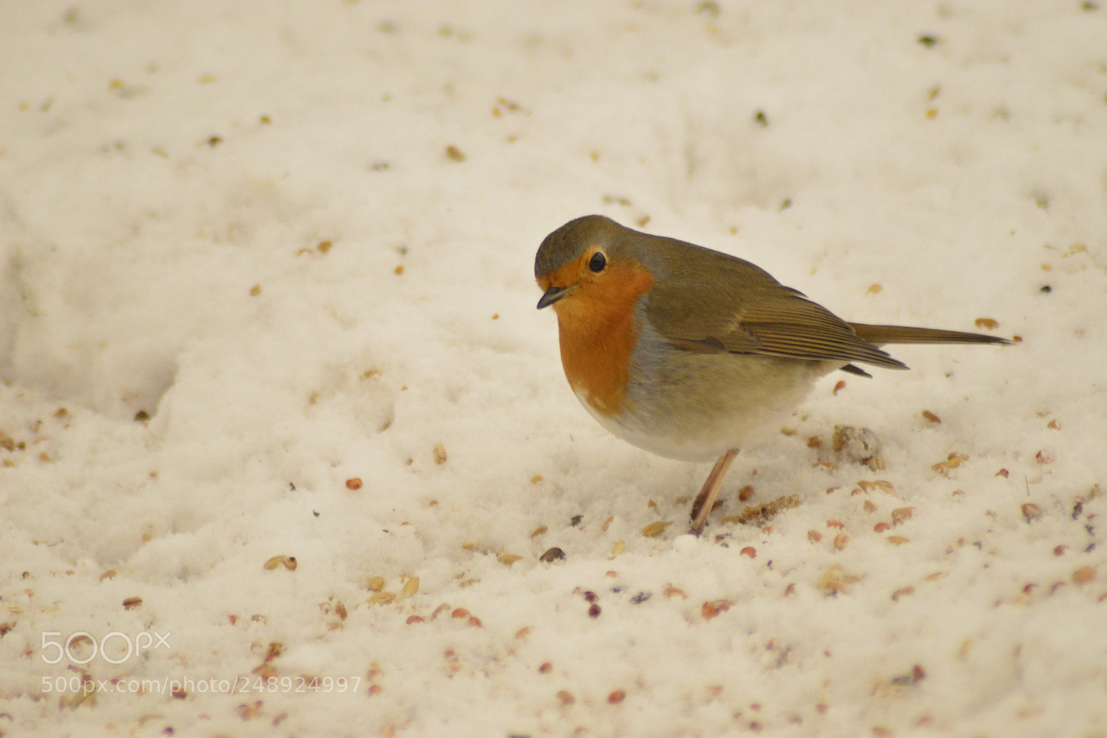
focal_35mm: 452
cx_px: 554
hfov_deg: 4.6
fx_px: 13897
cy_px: 369
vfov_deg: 3.0
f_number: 5.6
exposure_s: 1/4000
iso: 3200
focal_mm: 300
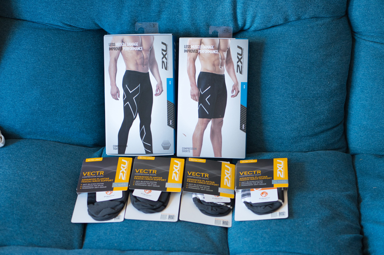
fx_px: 799
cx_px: 192
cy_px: 128
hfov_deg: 27.0
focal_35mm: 75
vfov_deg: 18.2
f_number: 1.8
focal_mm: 50
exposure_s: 1/200
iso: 800
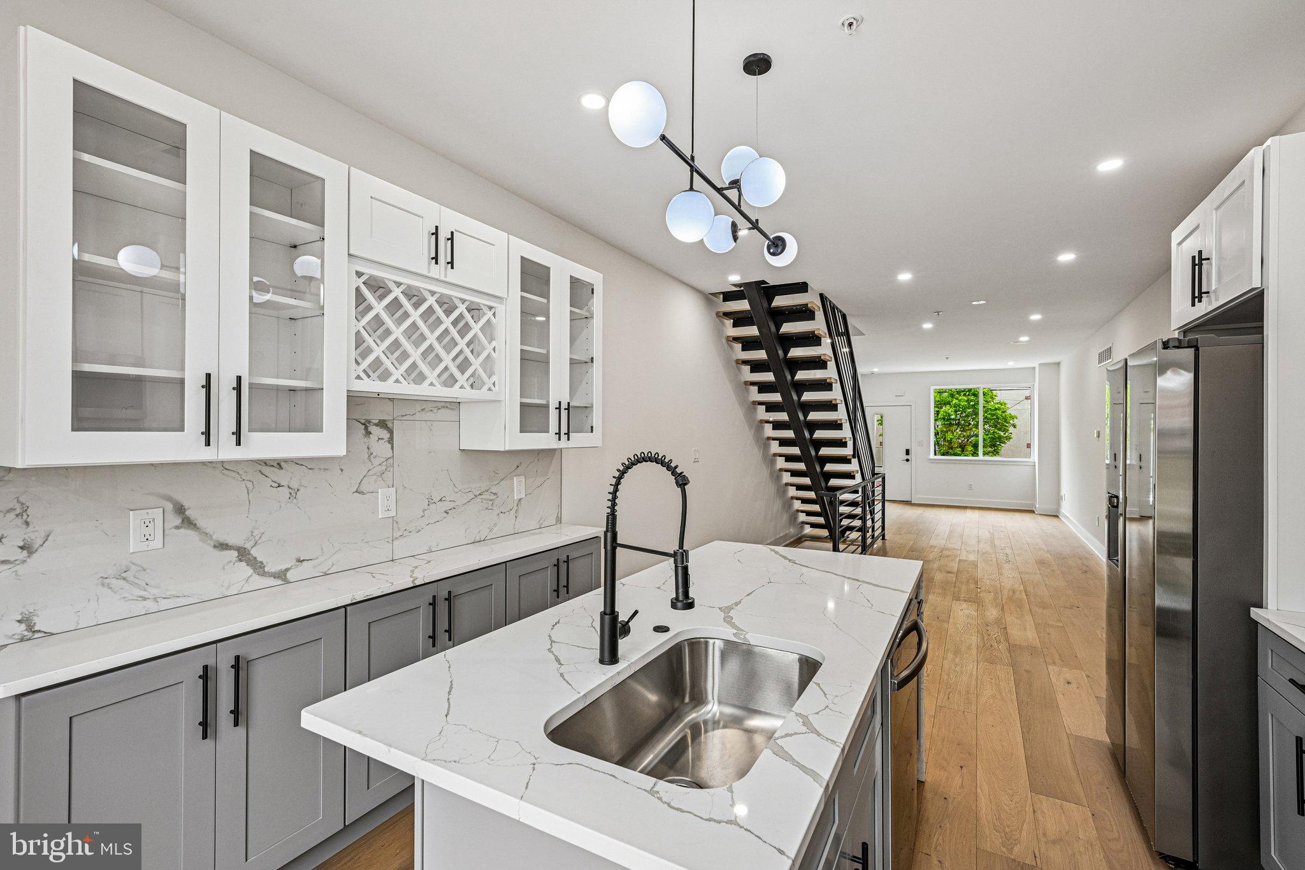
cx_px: 652
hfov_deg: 96.7
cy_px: 435
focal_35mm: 16
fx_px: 580
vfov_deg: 73.7
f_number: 8
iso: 800
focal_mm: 16
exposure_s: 1/80
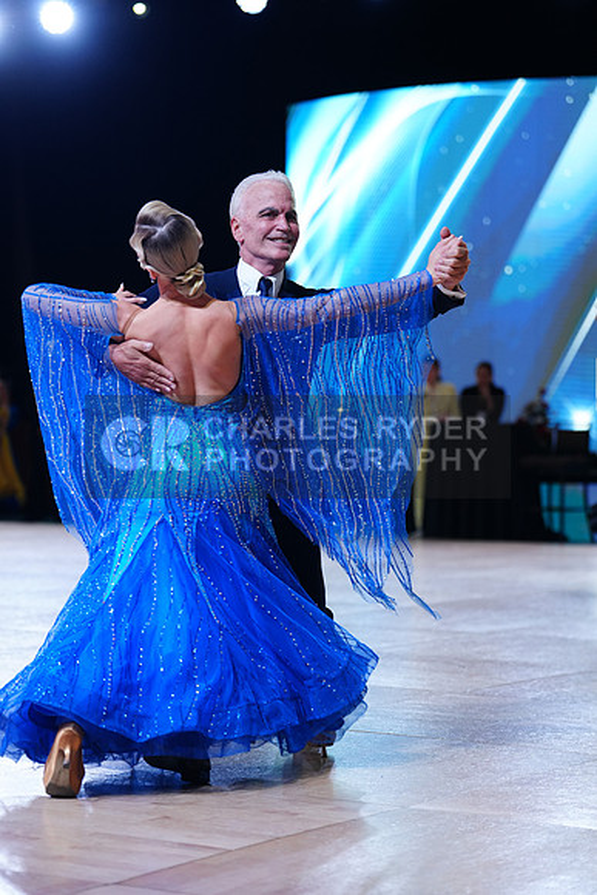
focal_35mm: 92
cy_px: 448
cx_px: 298
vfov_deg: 22.1
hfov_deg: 14.9
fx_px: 2287
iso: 640
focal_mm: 92
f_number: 2.8
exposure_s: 1/500
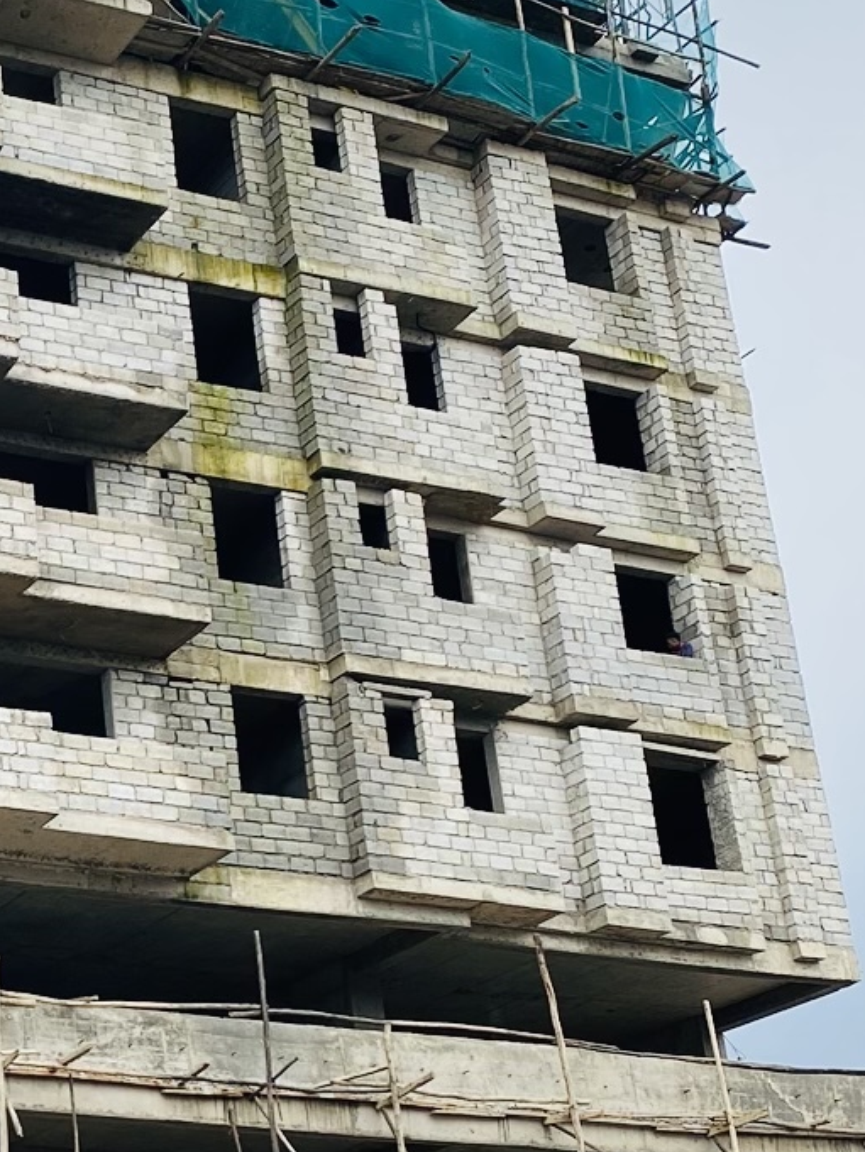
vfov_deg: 25.1
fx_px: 2565
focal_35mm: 77
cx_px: -200
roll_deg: +2.9
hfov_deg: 18.1
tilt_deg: +21.7
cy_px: 859
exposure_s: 1/1484
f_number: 1.8
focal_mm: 4.25
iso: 32
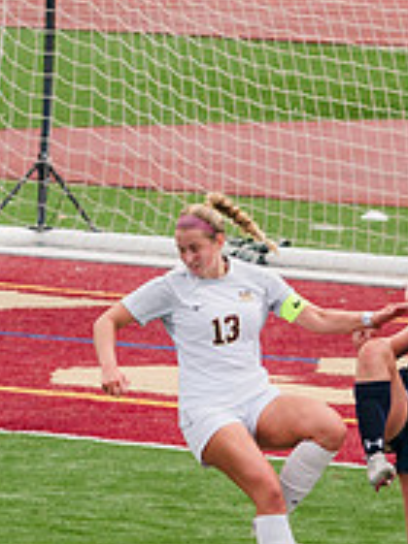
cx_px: 406
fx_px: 13059
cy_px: 535
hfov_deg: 1.8
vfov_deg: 2.4
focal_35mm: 830
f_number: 5.6
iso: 500
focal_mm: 200
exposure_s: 1/1600
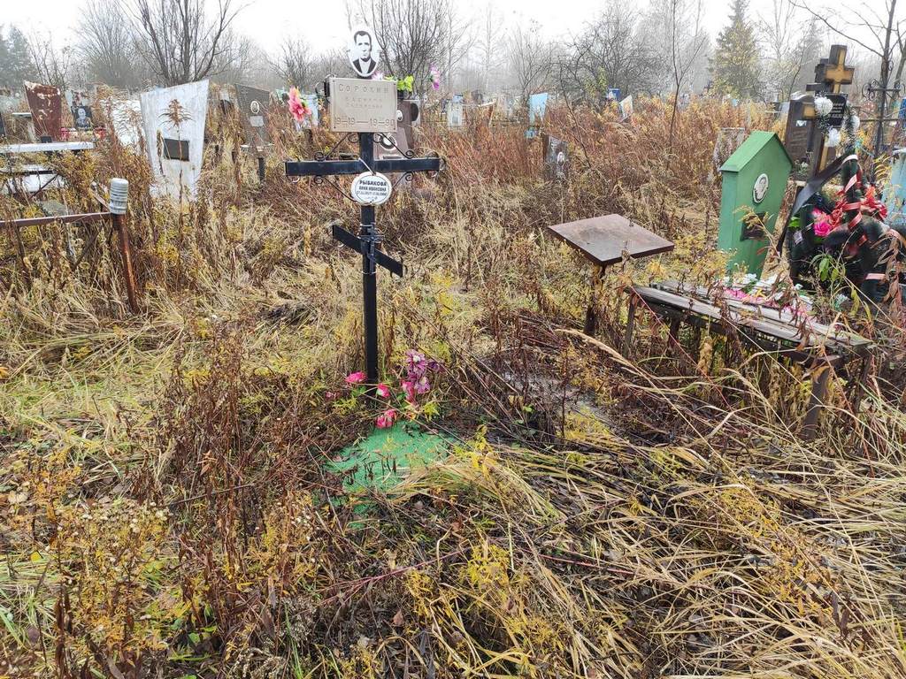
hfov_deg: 67.3
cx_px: 453
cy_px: 340
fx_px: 680
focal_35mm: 26
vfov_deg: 53.1
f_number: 1.75
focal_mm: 4.77
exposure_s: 1/150
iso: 112
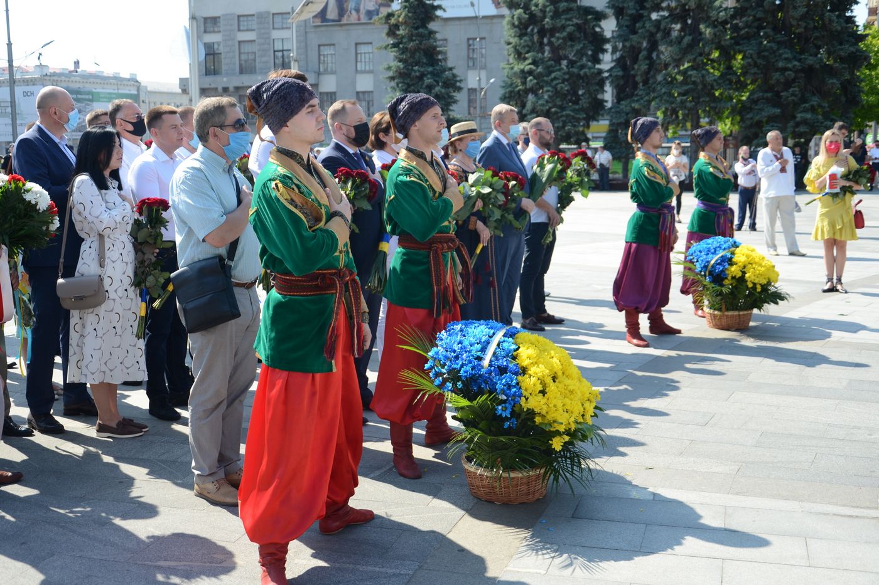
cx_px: 440
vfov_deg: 34.2
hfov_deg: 49.6
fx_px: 952
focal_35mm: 39
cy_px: 292
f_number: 4.5
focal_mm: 26
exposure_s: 1/640
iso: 200
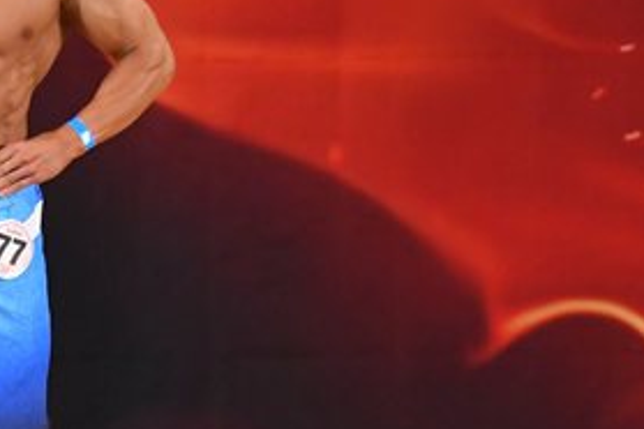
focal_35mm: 666
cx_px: -73
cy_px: 189
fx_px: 11913
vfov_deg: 2.1
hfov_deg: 3.1
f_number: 5.6
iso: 3200
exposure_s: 1/400
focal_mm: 160
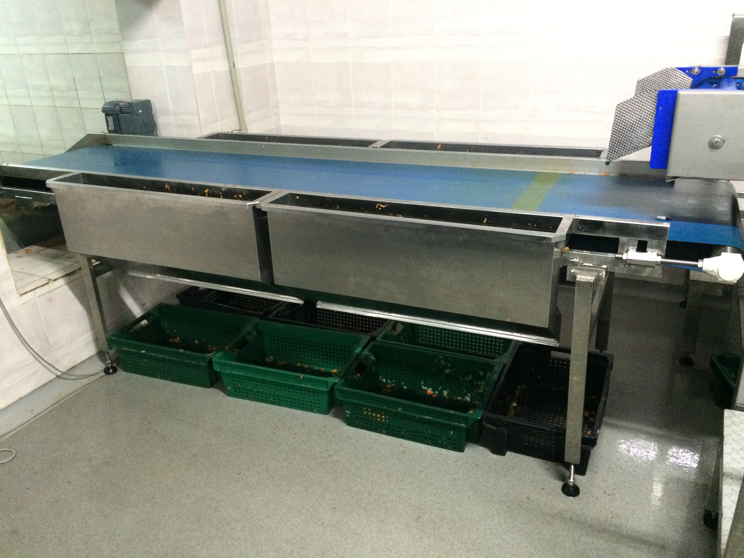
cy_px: 279
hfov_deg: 61.7
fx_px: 623
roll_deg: +3.8
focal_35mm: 29
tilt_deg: -24.9
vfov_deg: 48.2
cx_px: 372
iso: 320
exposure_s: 1/17
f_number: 2.2
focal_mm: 4.15
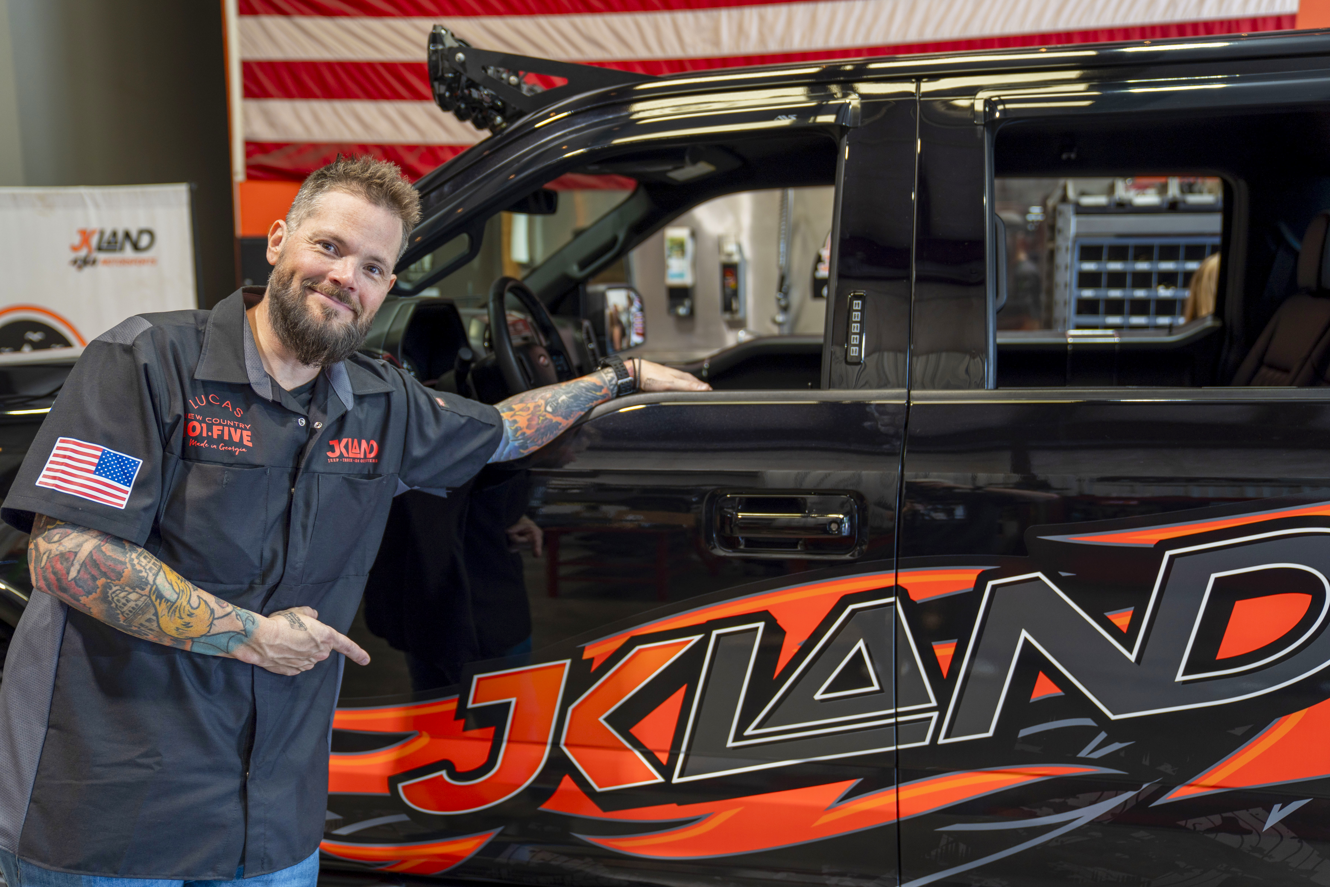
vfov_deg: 38.9
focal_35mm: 34
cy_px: 444
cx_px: 665
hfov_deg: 55.8
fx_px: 1256
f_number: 2.8
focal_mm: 34
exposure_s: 1/50
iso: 50
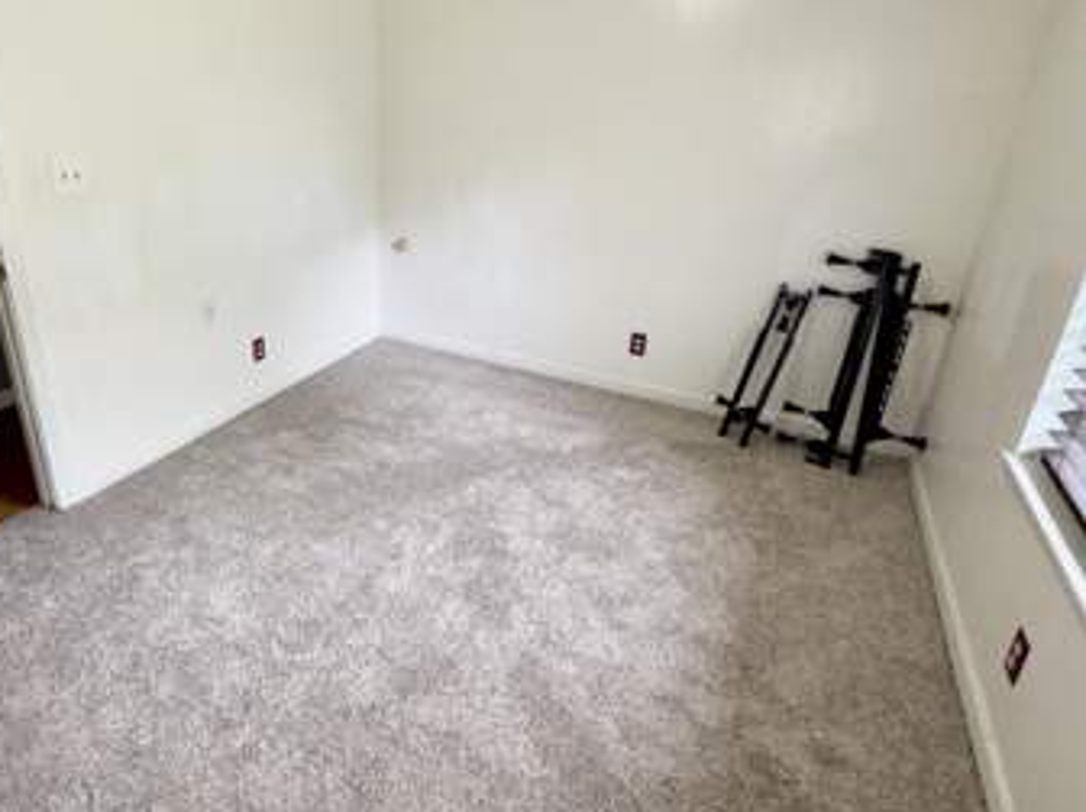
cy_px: 319
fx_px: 627
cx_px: 417
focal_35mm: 20
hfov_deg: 80.5
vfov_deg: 65.1
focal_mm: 2.22
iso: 100
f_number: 2.2
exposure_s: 1/60
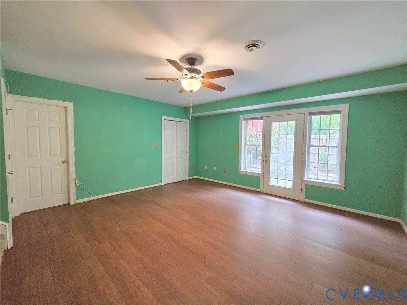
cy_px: 152
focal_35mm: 13
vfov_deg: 89.9
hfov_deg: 106.2
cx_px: 204
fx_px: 153
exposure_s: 1/60
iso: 1600
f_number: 2.2
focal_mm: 2.2
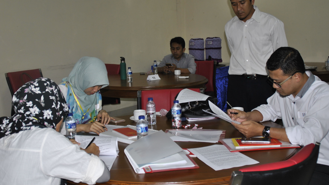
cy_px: 82
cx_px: 151
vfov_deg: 24.4
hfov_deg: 42.1
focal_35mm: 49
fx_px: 427
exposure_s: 1/60
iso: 200
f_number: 4
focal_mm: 28
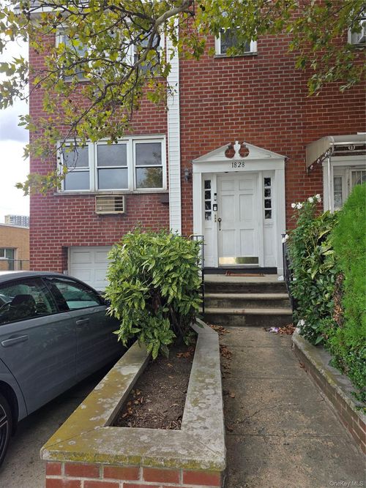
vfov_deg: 73.9
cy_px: 244
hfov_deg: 58.9
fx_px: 324
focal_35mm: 23
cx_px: 183
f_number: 1.7
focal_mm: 6.3
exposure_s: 1/180
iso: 50
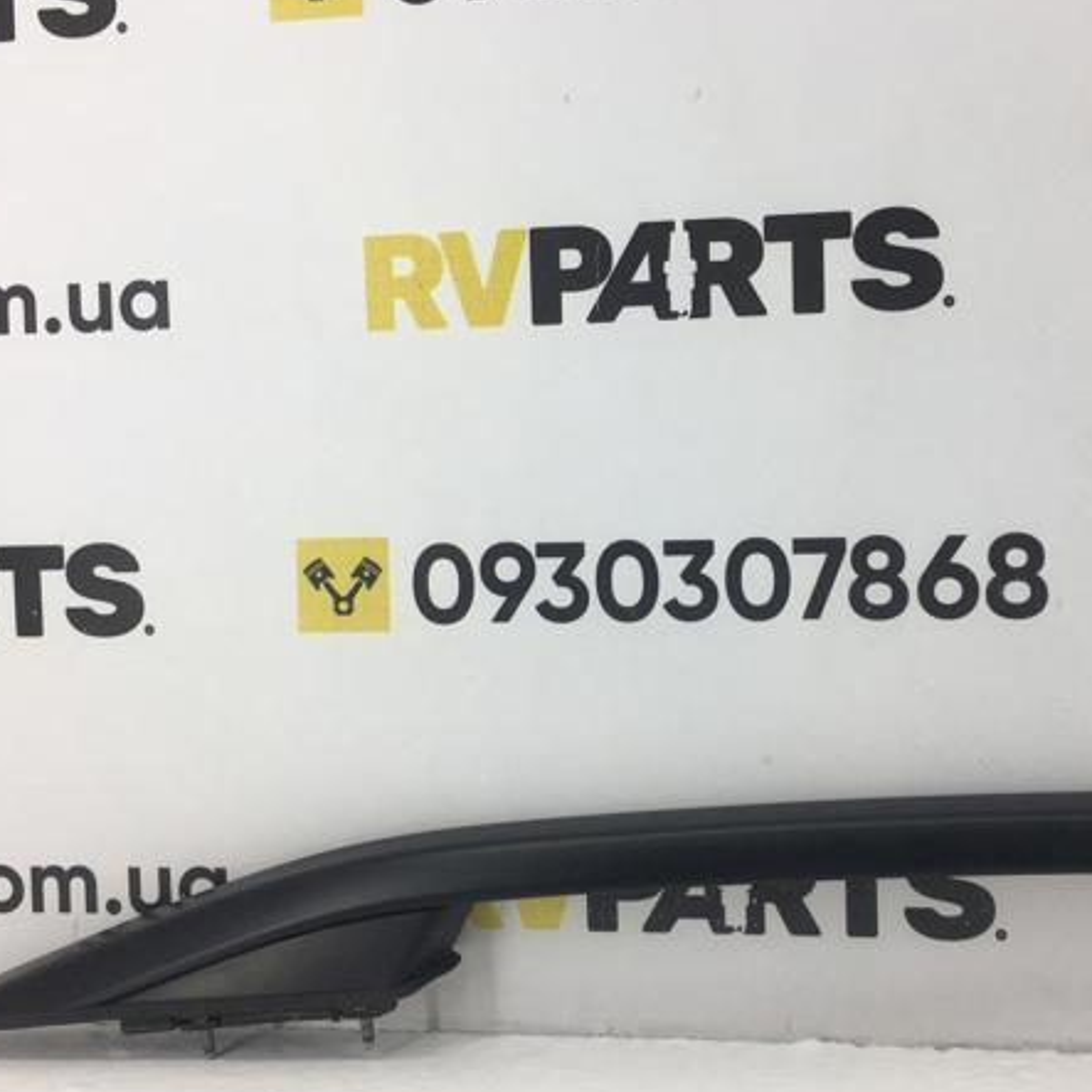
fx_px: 1321
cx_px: 638
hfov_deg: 44.8
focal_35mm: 37
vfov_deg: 44.9
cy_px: 537
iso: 40
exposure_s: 1/100
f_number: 2.2
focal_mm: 4.15
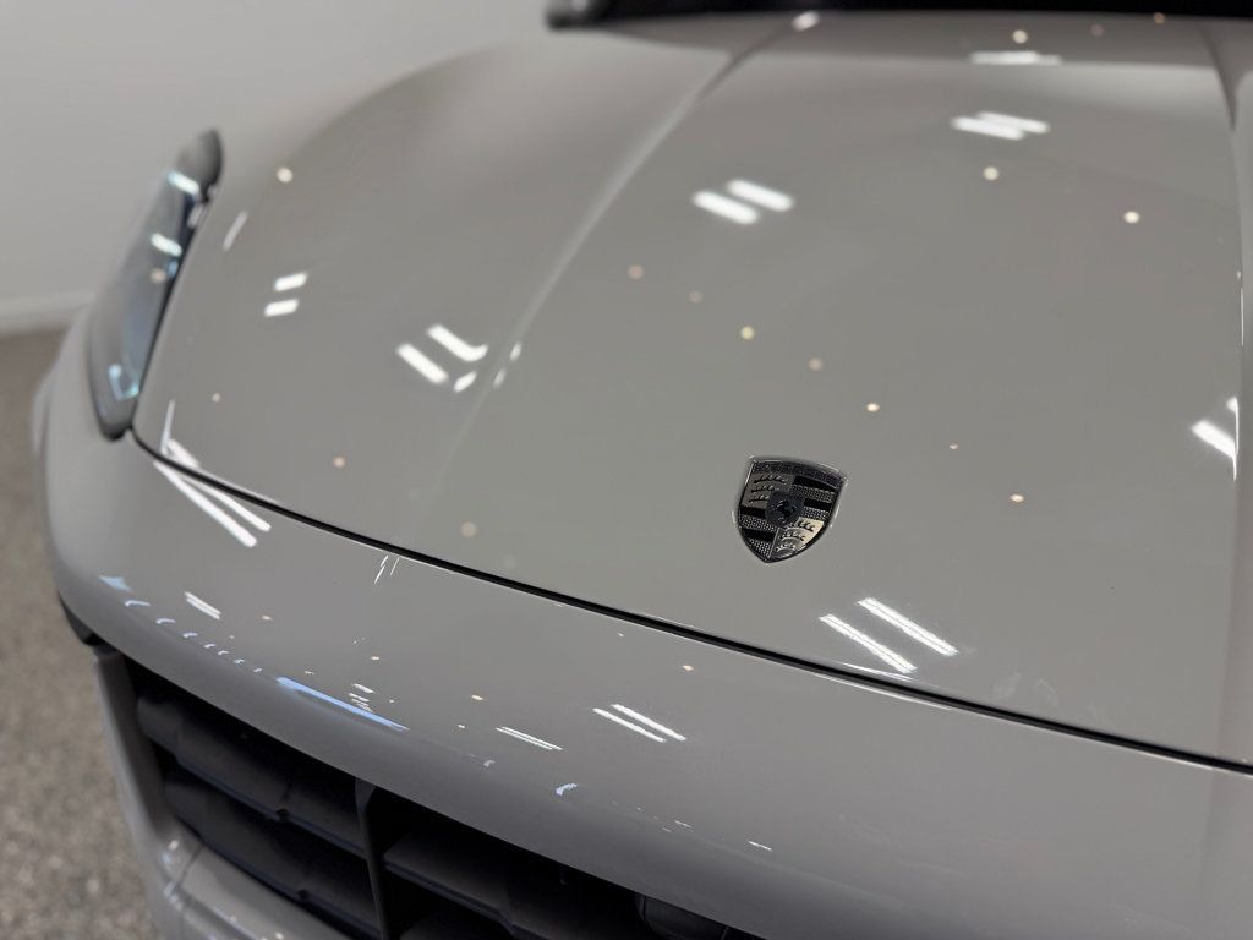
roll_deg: -0.3
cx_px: 626
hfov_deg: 71.6
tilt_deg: -26.4
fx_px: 869
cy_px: 470
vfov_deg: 56.8
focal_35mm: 24
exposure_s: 1/478
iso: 100
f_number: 1.78
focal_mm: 6.76
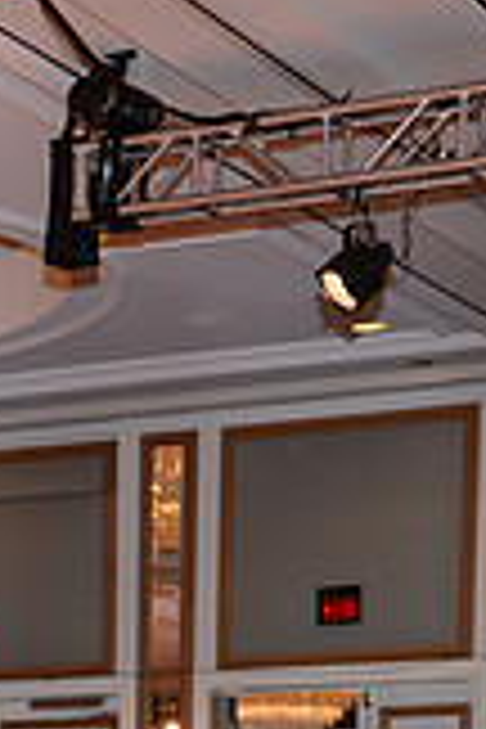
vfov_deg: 13.5
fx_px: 2896
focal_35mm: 143
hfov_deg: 9.2
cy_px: 1102
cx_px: -322
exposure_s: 1/200
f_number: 5
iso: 1250
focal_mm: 40
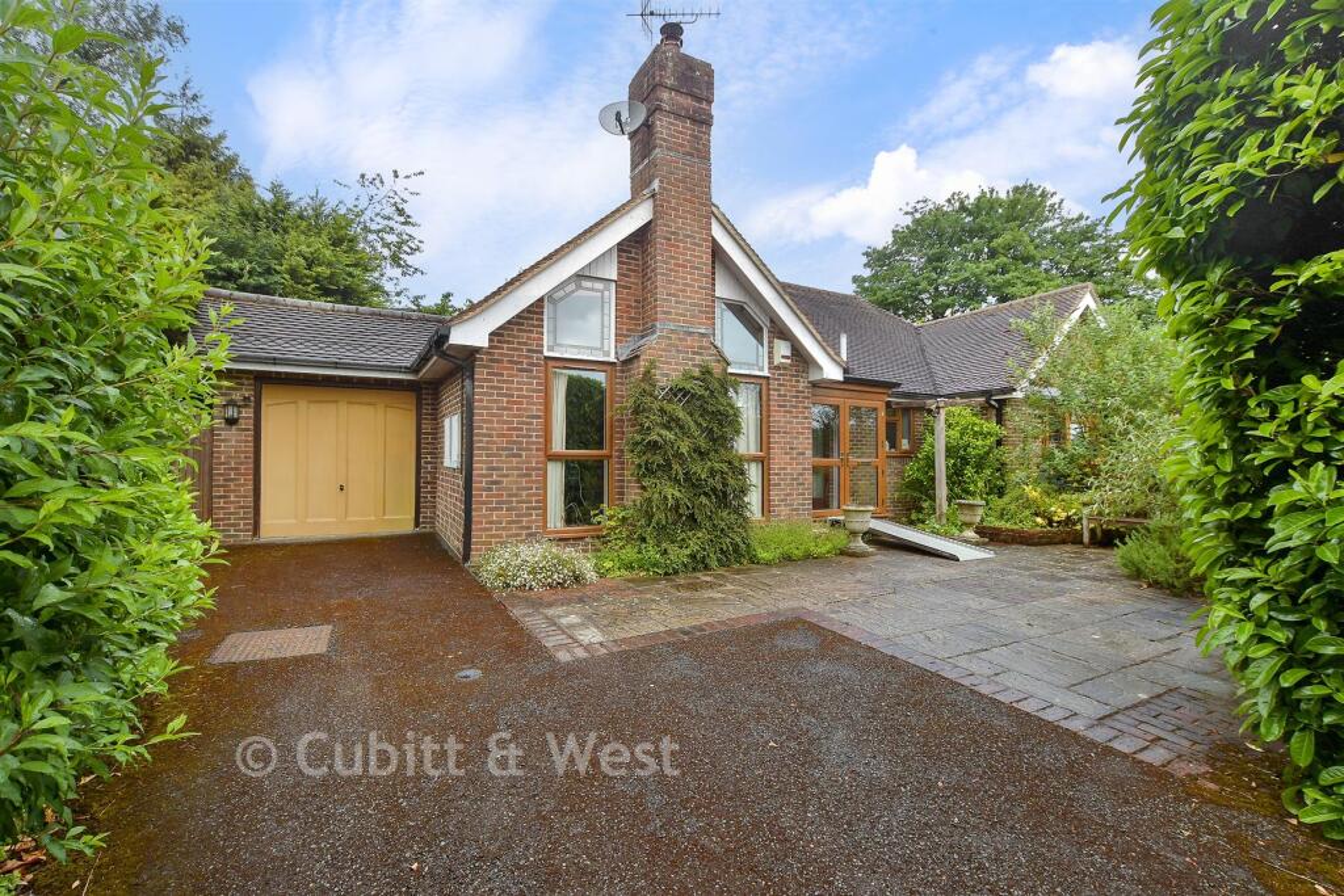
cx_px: 672
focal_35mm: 15
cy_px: 448
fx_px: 560
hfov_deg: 100.4
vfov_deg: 77.3
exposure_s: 1/125
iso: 160
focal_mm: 10
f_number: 8
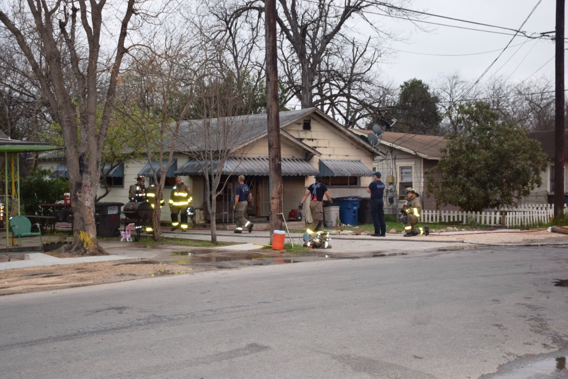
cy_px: 190
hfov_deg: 38.9
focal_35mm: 51
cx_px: 284
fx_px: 805
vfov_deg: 26.5
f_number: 5
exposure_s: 1/100
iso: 800
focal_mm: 34
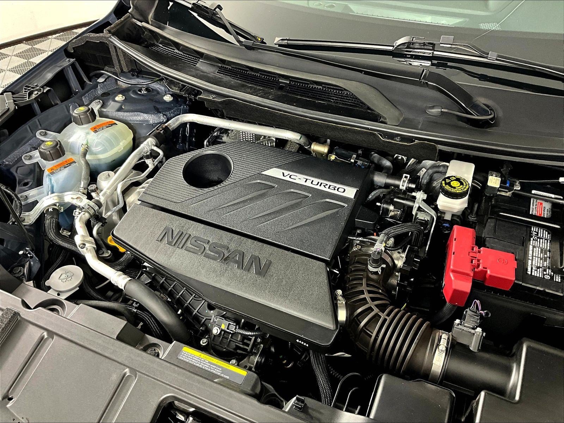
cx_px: 282
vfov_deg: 48.2
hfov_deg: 61.7
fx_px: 472
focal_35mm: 29
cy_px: 212
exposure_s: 1/60
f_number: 1.8
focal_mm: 3
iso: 160
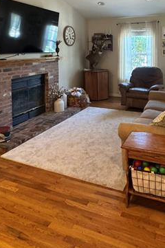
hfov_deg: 42.0
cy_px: 57
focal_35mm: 31
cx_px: 101
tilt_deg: +0.6
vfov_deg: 56.8
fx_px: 214
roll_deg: +0.8
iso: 400
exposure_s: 1/60
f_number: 2.2
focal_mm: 2.22
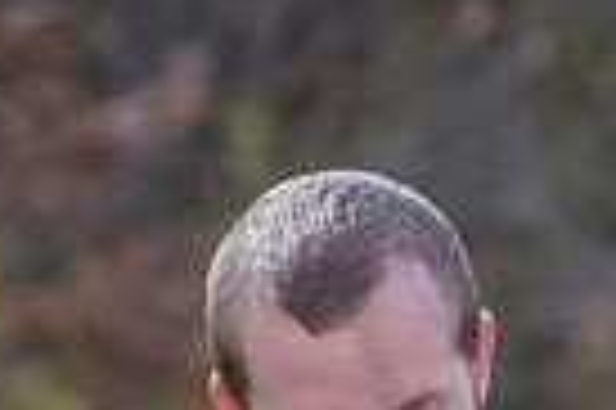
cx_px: 517
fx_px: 5794
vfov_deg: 4.0
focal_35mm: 339
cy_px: 854
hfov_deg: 6.1
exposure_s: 1/1000
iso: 400
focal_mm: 80
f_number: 3.5
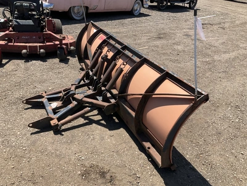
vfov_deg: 48.2
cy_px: 93
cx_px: 124
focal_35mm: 29
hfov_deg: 61.7
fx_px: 207
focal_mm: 3
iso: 25
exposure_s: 1/1250
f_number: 1.8
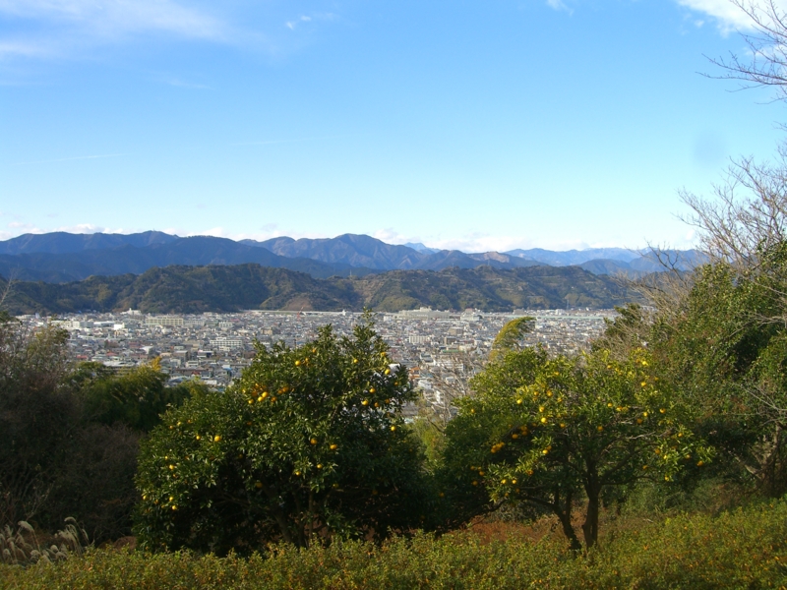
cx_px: 394
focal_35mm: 38
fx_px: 864
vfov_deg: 37.7
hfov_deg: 49.0
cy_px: 295
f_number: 4
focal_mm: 7.9
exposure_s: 1/320
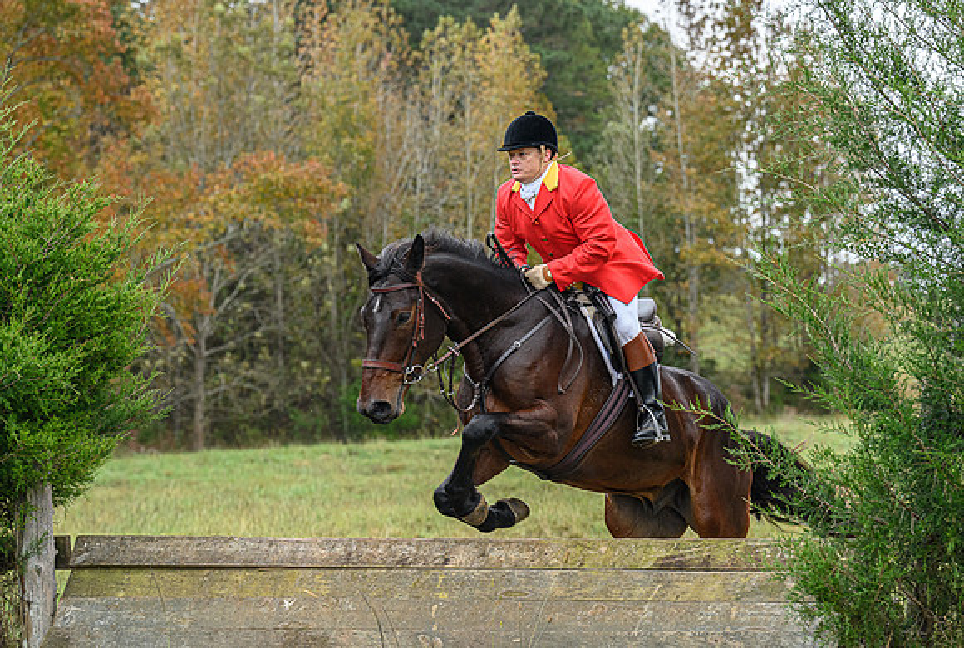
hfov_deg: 17.8
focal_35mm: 115
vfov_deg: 12.0
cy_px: 318
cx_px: 521
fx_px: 3085
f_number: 3.5
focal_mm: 90
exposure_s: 1/800
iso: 1000
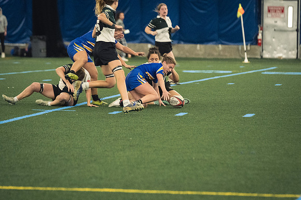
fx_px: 2131
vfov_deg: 5.4
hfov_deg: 8.1
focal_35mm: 255
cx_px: 150
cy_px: 100
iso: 10000
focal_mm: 170
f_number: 2.8
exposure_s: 1/500
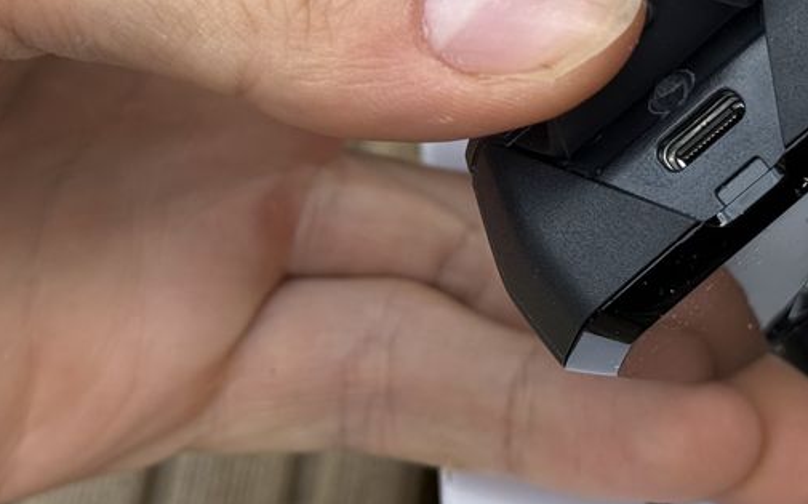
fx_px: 2663
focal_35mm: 121
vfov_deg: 10.7
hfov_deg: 17.1
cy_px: 0
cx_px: 645
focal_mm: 6.76
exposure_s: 1/865
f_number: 1.78
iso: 64
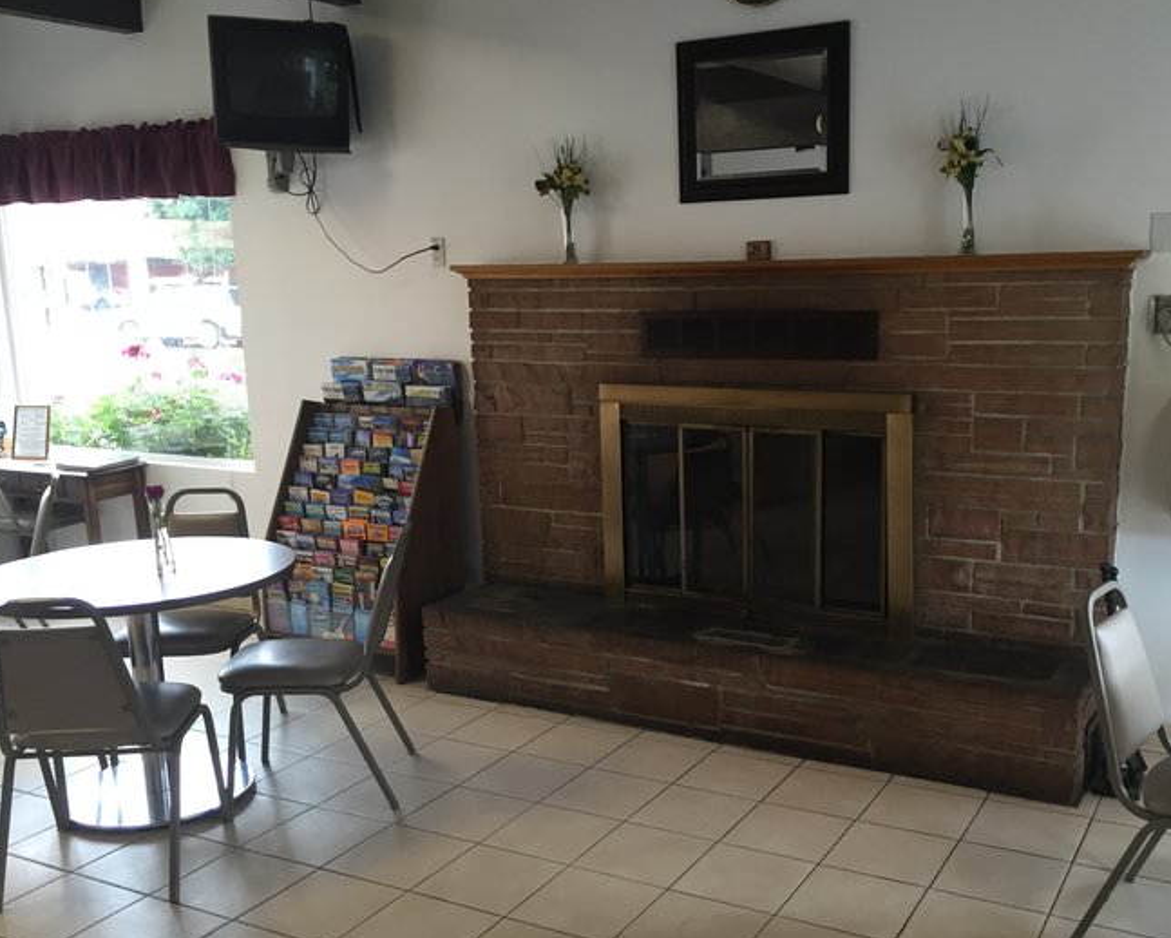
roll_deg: +2.6
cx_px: 682
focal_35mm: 35
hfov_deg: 51.3
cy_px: 532
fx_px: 1213
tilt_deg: -12.5
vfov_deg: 42.2
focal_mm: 4.15
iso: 40
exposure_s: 1/33
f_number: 2.2
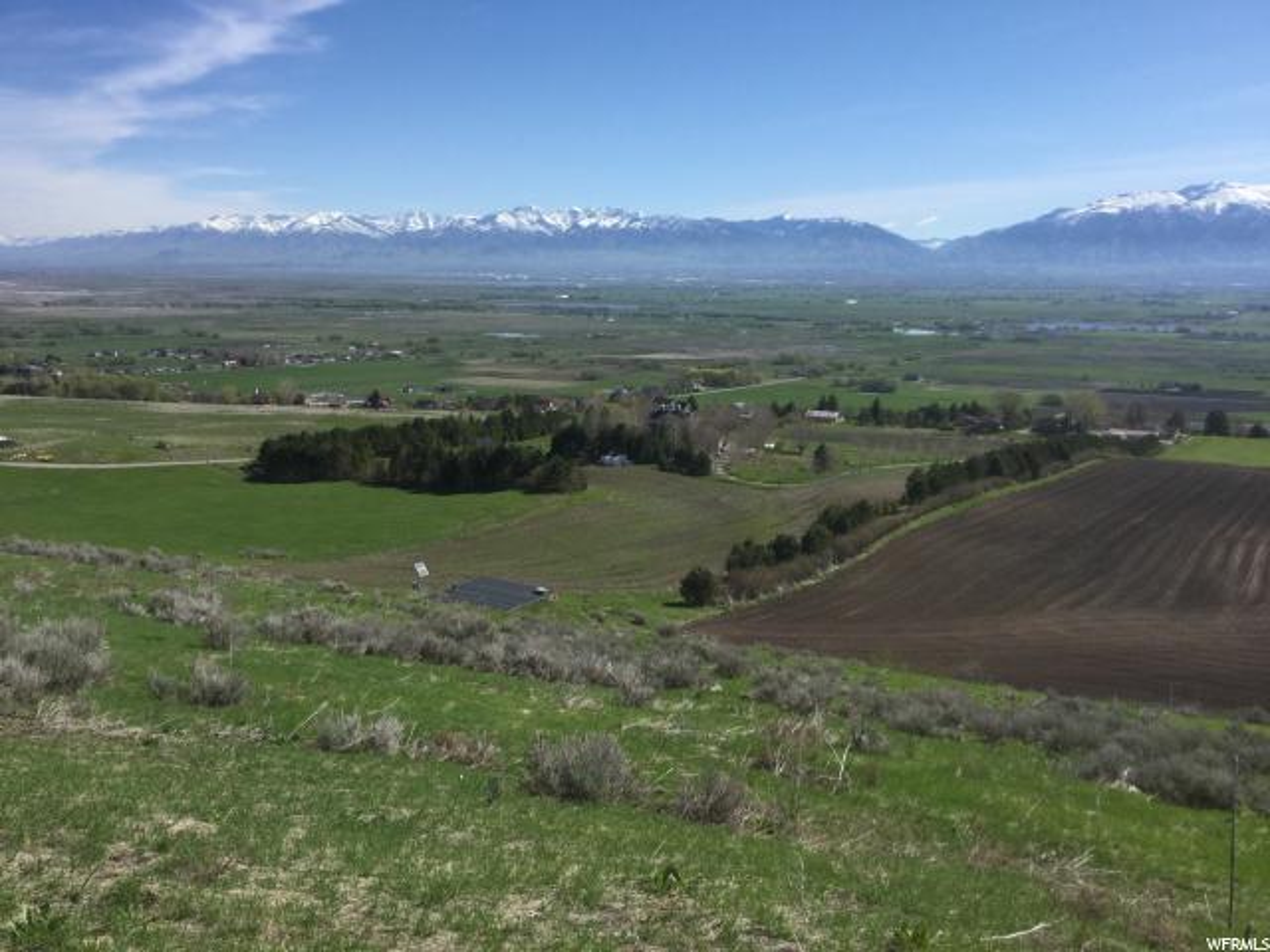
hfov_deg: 58.4
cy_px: 476
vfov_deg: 45.4
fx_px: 1137
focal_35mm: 31
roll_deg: -0.3
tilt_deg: -12.4
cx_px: 635
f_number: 2.4
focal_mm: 3.3
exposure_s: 1/1664
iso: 25
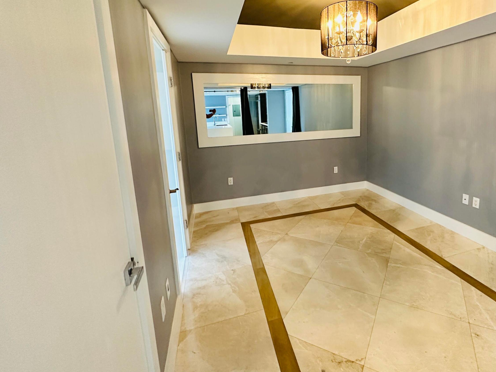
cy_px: 151
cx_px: 300
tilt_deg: -9.8
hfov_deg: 86.5
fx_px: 258
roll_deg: +3.1
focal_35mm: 18
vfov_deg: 70.9
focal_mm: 2.22
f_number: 2.2
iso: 640
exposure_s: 1/60
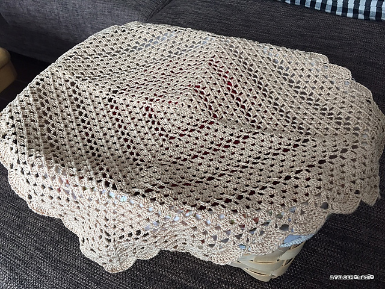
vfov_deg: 48.2
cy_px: 144
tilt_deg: -48.1
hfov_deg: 61.7
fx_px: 323
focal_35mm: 29
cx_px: 192
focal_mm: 4.15
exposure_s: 1/30
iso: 40
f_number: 2.2
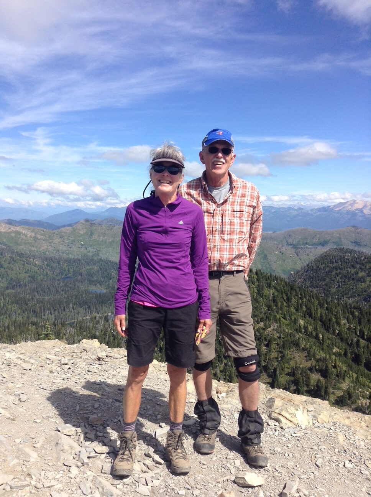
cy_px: 248
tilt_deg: -8.1
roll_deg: -0.5
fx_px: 473
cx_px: 186
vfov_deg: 55.4
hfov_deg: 42.8
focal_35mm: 33
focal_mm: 3.3
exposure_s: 1/982
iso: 25
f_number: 2.4
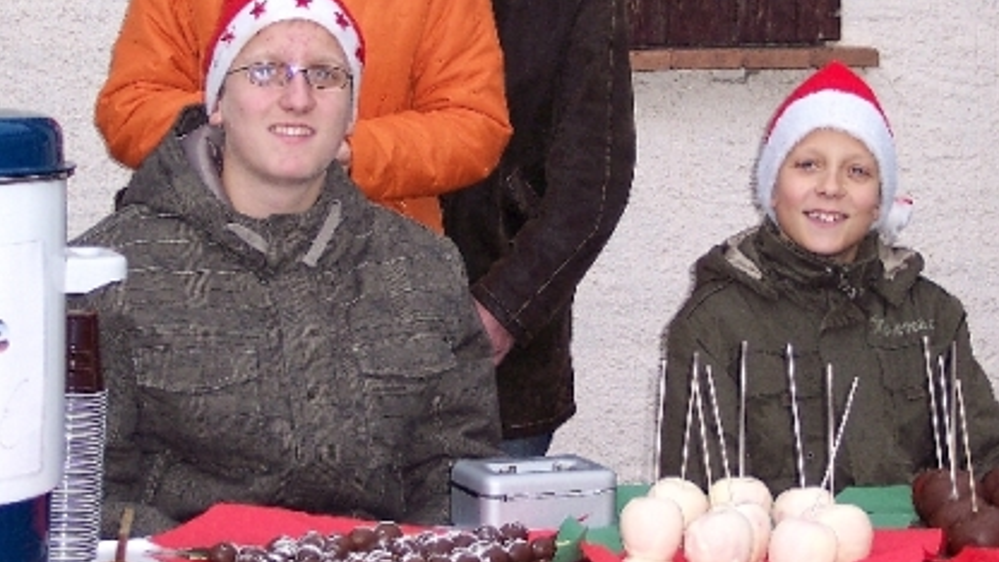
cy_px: 118
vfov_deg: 11.1
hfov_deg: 19.6
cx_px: 586
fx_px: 2887
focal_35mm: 109
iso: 100
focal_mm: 13.3
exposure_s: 1/90
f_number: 3.4
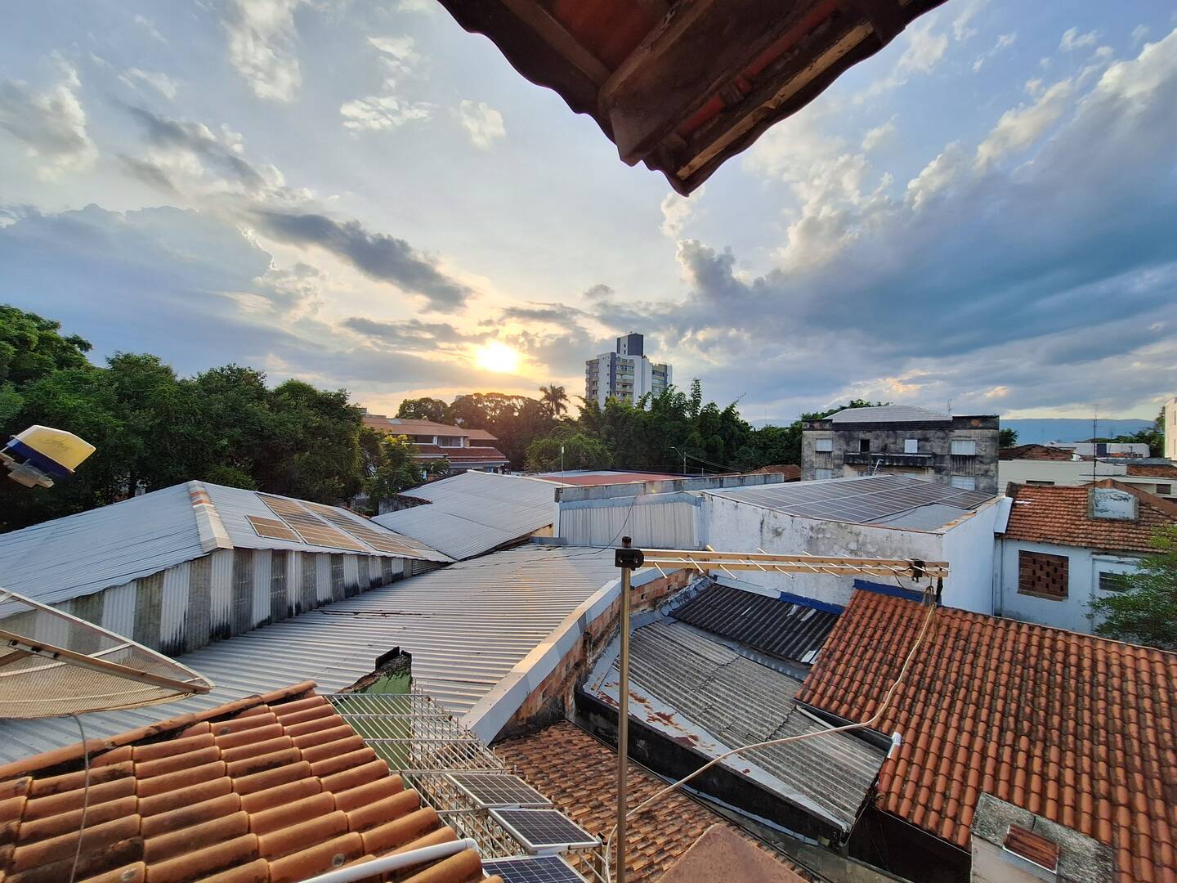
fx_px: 442
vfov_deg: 89.9
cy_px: 442
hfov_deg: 106.2
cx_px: 588
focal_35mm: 13
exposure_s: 1/839
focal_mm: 1.74
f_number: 2.2
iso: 40
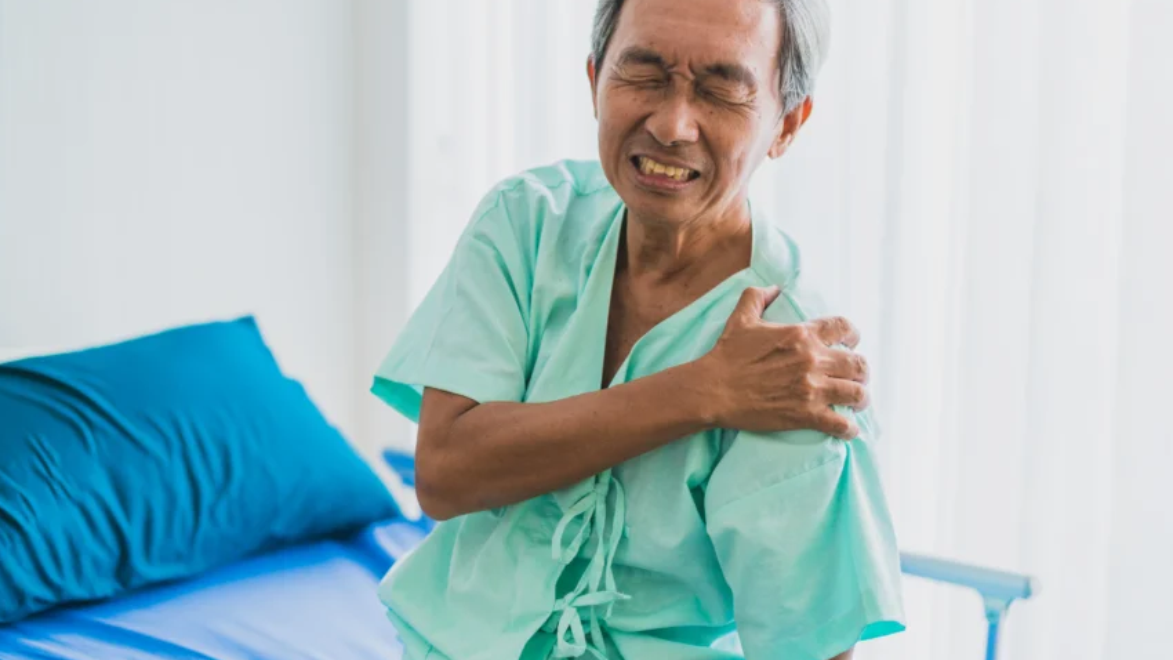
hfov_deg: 39.2
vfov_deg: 22.6
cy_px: 322
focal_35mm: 53
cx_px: 588
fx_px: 1648
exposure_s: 1/400
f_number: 2
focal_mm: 50
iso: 250
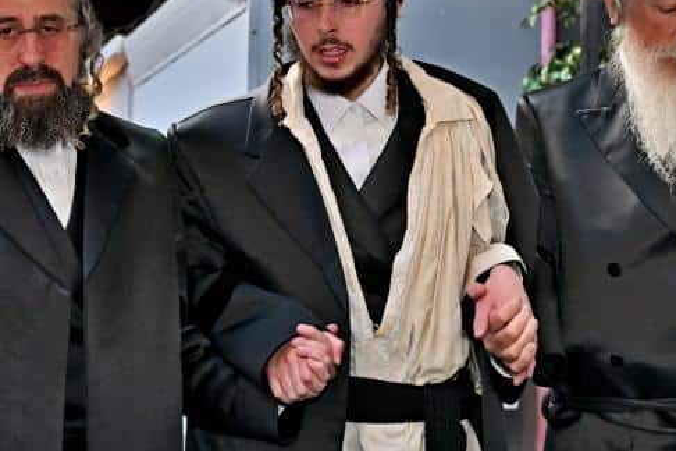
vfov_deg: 17.1
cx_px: 267
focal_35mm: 80
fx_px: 1502
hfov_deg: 25.3
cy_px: 193
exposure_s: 1/200
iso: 400
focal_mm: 38
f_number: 4
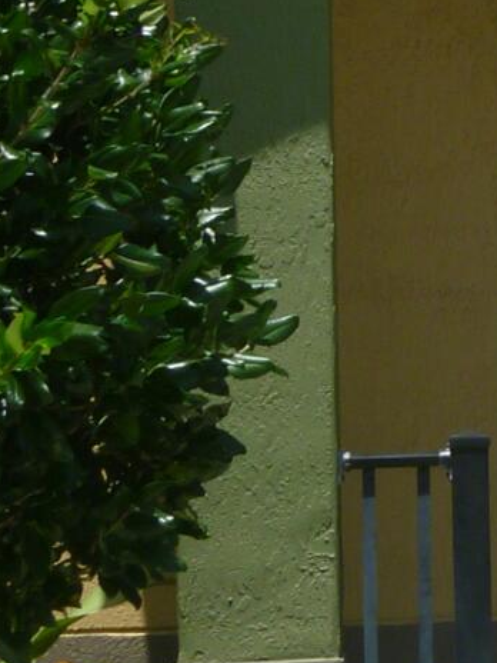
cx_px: 1017
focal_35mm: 151
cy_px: 50
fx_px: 2891
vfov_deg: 13.0
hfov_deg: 9.2
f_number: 5.6
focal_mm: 6.3
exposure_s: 1/320
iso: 80
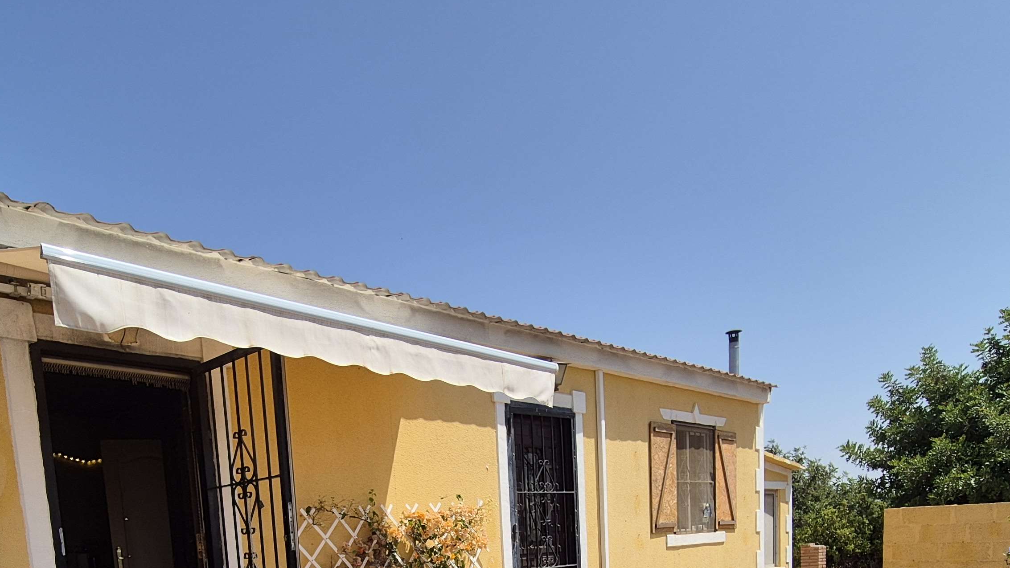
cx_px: 453
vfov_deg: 37.5
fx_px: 670
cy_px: 643
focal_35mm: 25
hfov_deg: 73.8
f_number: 2.2
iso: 50
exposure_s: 1/2808
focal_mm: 2.2
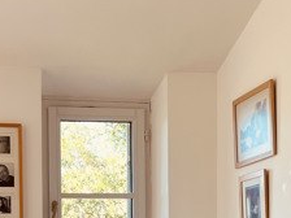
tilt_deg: -0.8
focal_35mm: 93
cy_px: 278
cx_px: 48
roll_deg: +0.6
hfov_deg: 20.8
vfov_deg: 15.2
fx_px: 782
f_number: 1.6
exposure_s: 1/122
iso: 32
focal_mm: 5.1
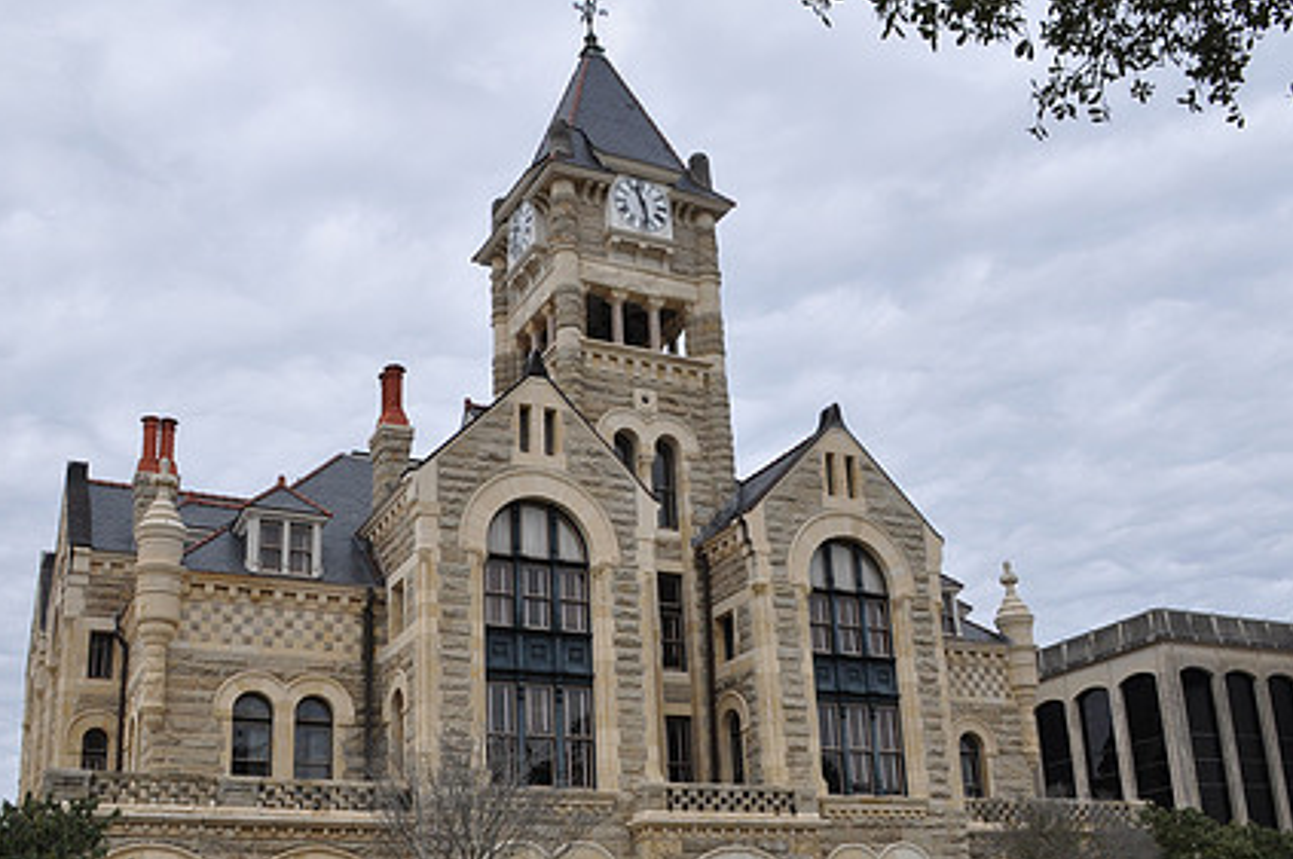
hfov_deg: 51.9
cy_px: 527
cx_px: 624
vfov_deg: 35.7
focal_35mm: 37
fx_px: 1327
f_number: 13
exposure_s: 1/160
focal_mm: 18
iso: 200
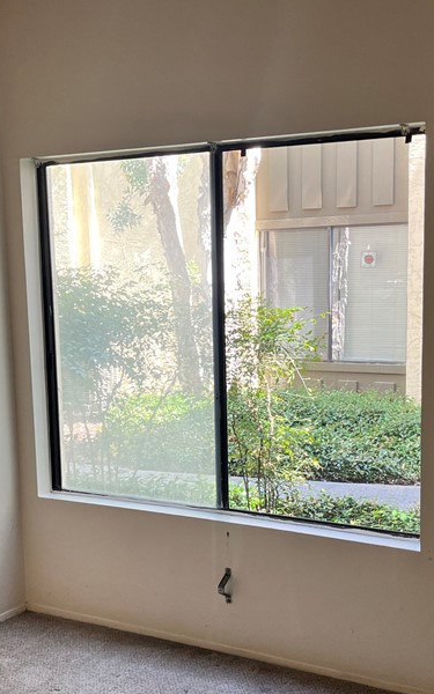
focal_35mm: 47
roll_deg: +1.3
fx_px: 889
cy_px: 399
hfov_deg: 27.4
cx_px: 230
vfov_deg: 42.5
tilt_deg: -8.1
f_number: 1.6
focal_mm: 5.1
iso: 125
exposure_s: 1/120
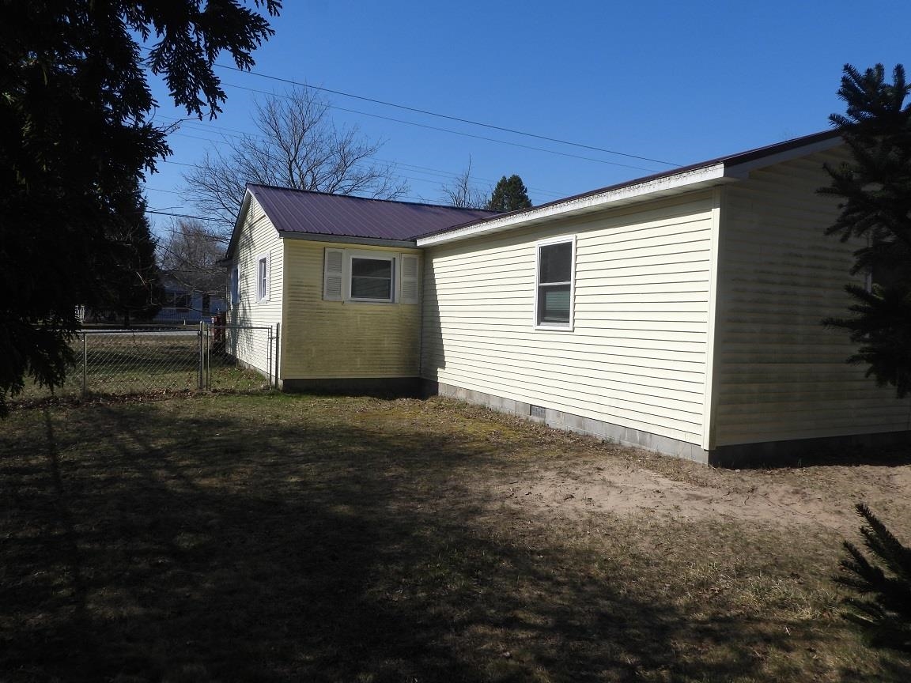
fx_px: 632
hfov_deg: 71.6
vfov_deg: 56.8
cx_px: 456
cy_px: 342
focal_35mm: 24
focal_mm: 4.3
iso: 100
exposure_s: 1/1600
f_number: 3.5
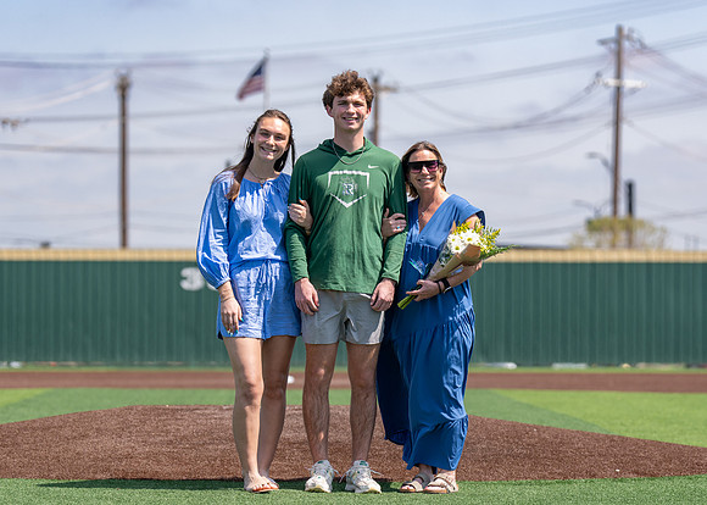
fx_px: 3240
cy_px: 303
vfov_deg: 8.9
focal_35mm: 161
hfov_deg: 12.5
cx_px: 344
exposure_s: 1/1600
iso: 100
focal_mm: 117
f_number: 2.8
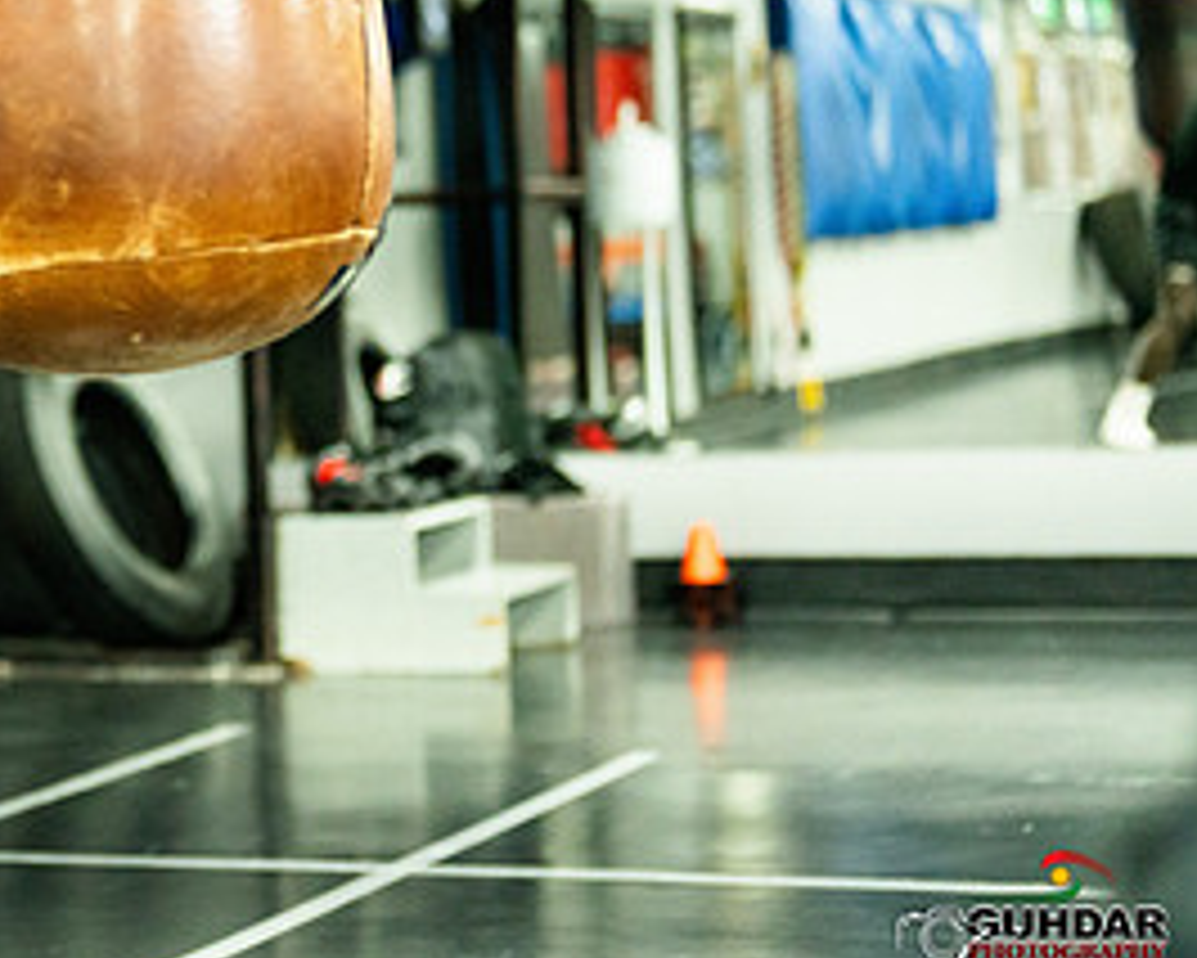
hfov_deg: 15.8
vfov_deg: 13.0
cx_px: -134
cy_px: 255
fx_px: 4182
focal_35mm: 118
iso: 3200
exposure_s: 1/400
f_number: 1.4
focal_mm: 50
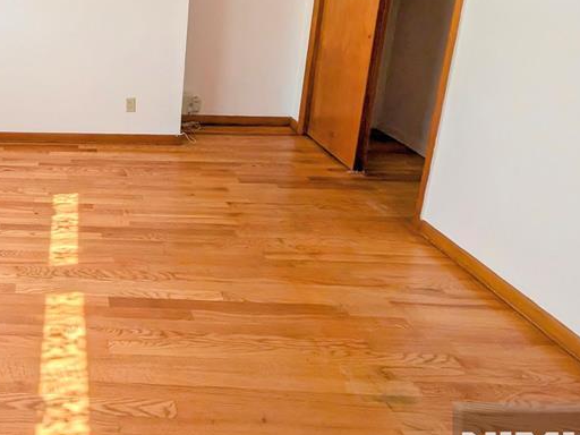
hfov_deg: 56.5
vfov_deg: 47.9
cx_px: 42
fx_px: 436
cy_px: 49
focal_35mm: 26
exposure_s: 1/127
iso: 48
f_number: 2.2
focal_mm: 1.54
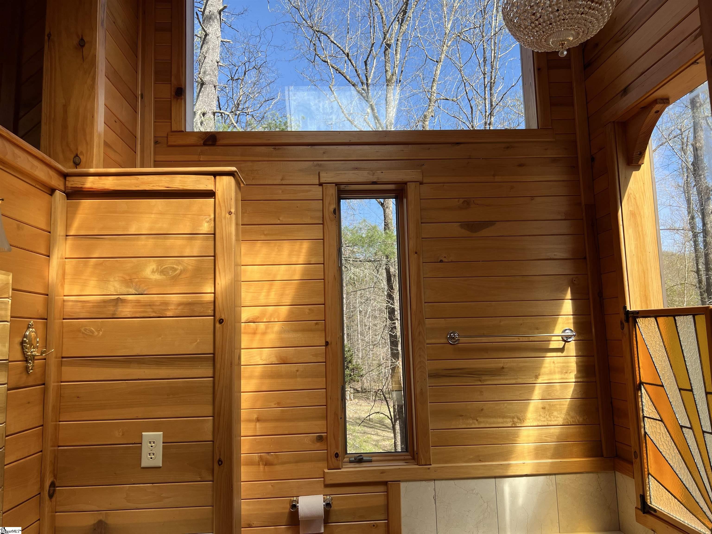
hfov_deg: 67.3
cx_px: 356
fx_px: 535
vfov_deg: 53.1
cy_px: 267
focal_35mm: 26
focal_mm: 5.7
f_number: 1.5
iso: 50
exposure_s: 1/1068
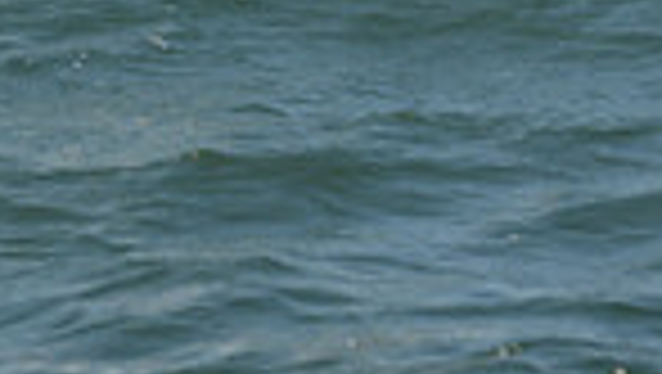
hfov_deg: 7.4
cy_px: -910
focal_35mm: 289
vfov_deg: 4.0
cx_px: 97
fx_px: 5078
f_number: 5.6
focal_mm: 70
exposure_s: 1/800
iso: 250
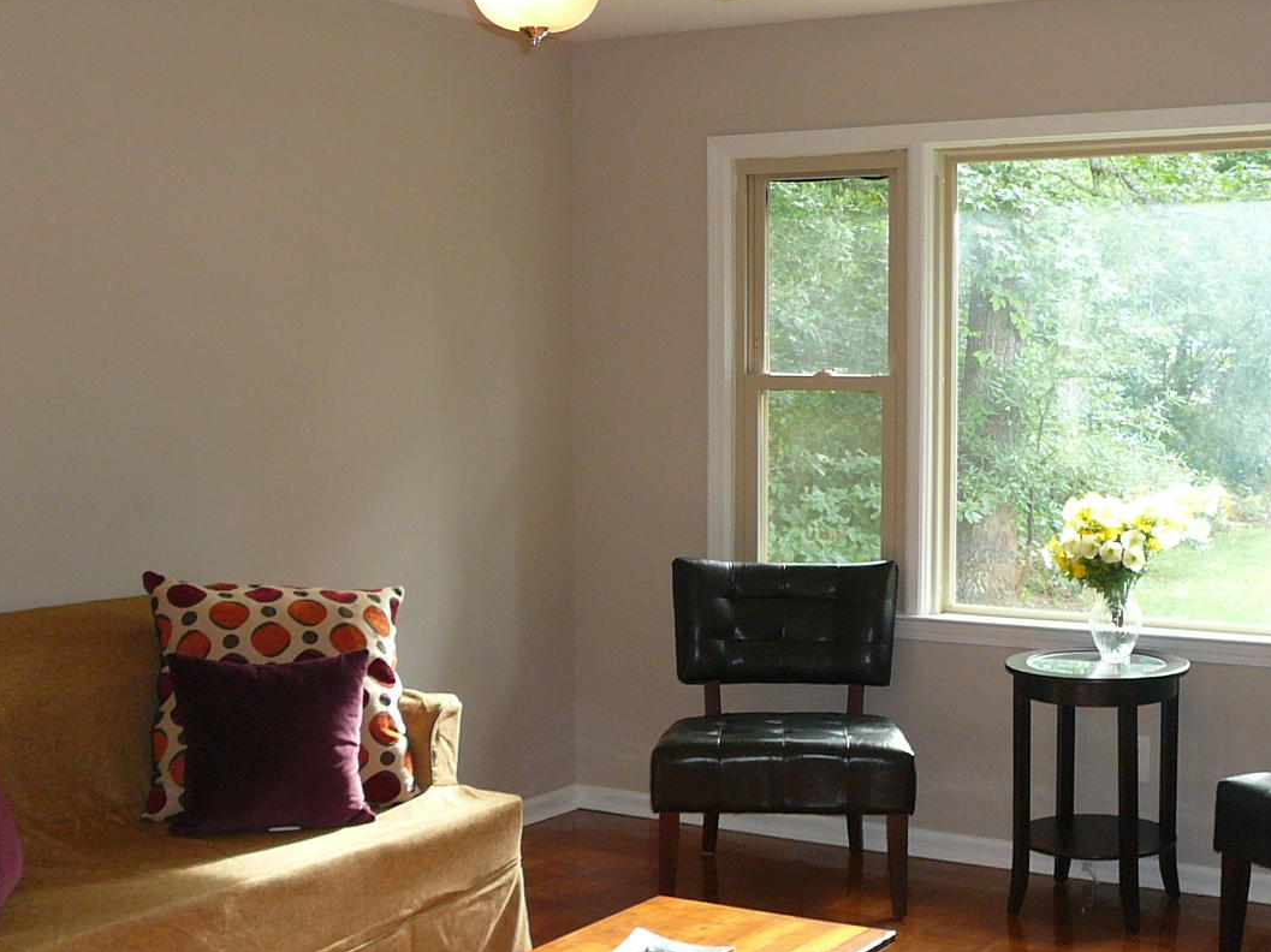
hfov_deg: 36.1
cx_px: 707
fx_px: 1945
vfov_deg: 27.5
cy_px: 502
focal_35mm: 53
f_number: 2.8
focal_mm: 5.2
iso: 125
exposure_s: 1/30
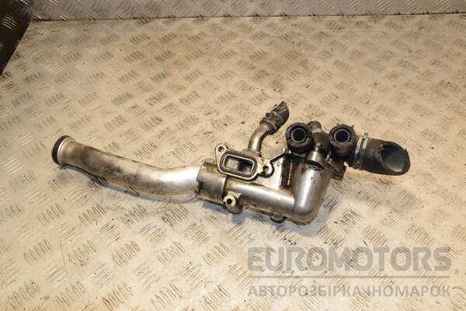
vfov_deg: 40.0
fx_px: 427
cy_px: 156
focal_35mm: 33
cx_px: 233
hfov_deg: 57.2
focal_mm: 22
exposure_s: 1/200
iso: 800
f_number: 8
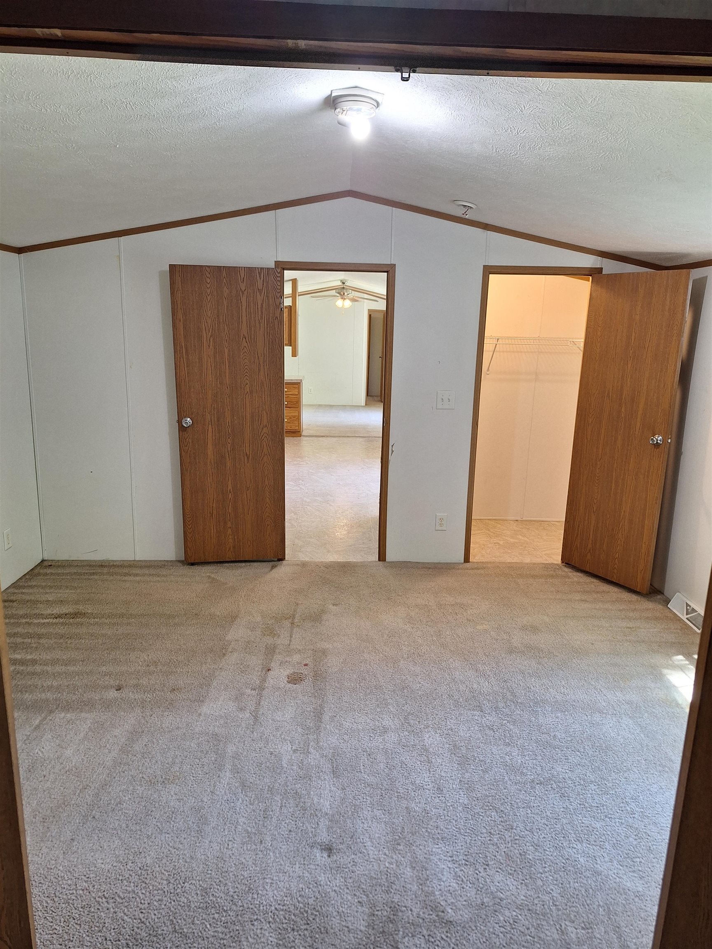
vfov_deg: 73.9
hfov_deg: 58.9
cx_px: 356
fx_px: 631
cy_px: 474
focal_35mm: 23
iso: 100
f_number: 1.8
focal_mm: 5.54
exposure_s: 1/40
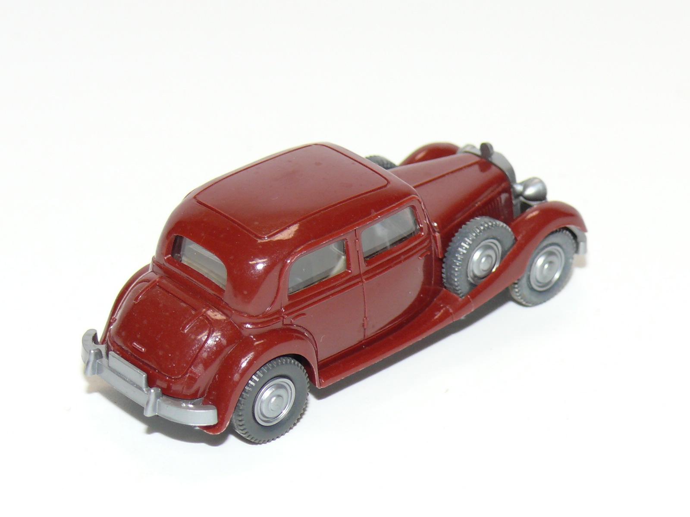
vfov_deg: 11.1
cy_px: 258
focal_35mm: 134
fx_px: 2671
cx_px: 345
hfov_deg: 14.7
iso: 100
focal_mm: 15.9
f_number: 4
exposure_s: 1/30
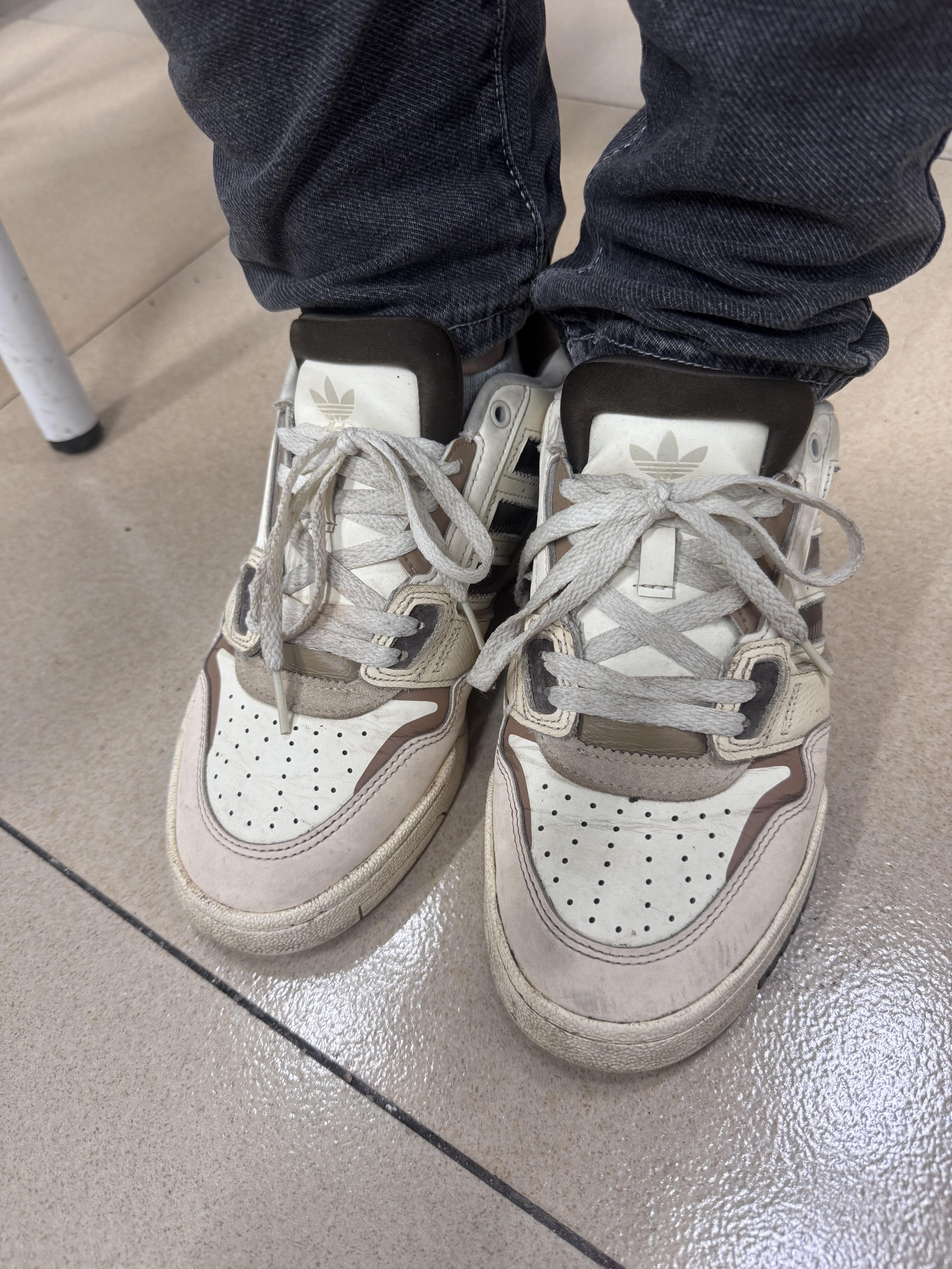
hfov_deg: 56.8
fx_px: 880
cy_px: 634
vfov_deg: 71.6
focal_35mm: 24
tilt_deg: -51.5
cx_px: 476
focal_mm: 6.76
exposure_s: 1/50
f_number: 1.78
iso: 160
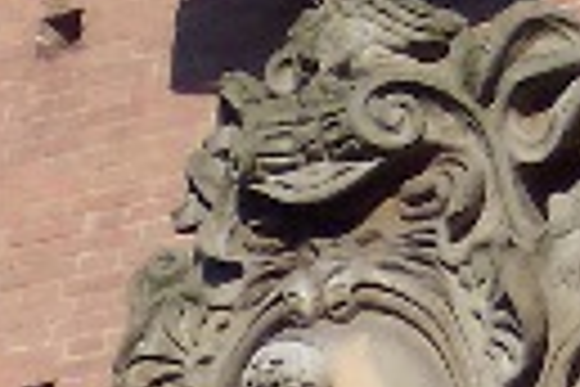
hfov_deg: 2.8
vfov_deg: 1.9
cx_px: 1030
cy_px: 770
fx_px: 11889
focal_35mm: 738
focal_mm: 24
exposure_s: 1/700
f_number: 4.8
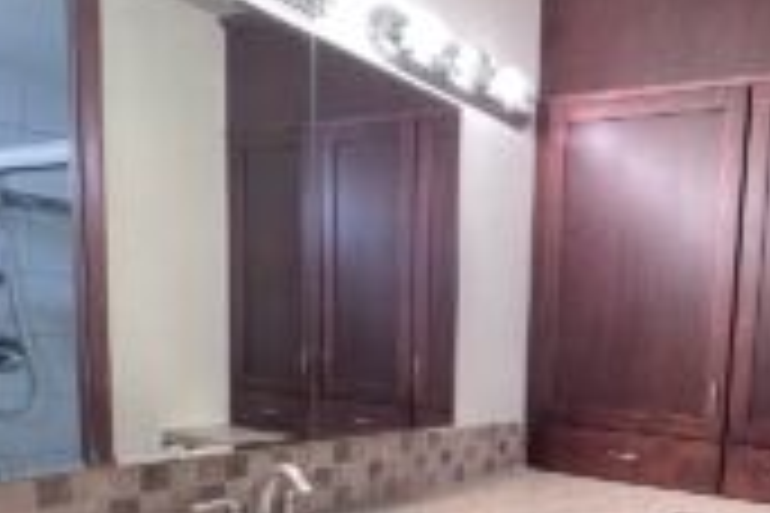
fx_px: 727
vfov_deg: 37.0
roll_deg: -3.5
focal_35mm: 34
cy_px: 436
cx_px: 644
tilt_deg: -6.5
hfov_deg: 51.4
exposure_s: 1/60
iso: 160
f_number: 2.2
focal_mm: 2.22
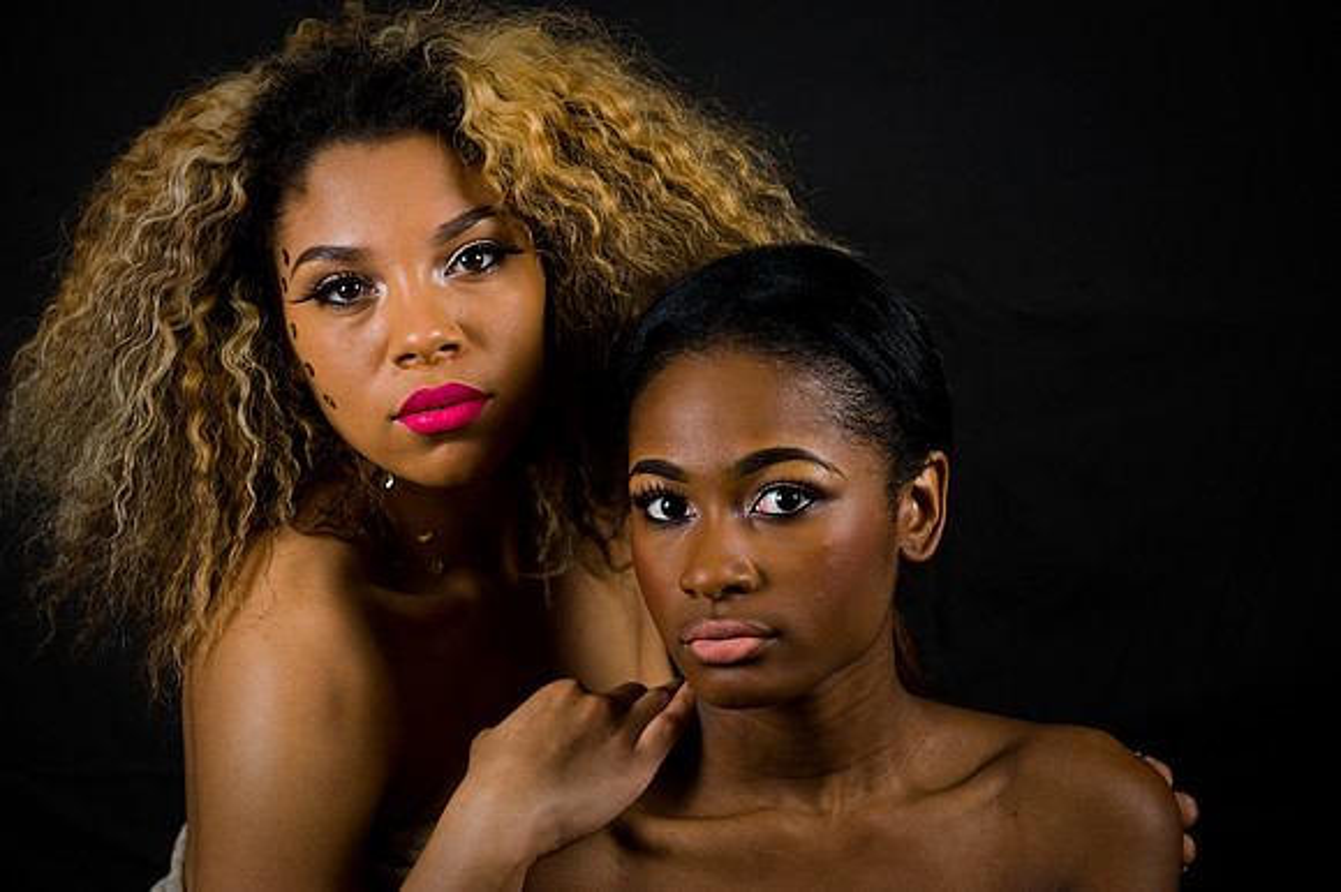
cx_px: 670
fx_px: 5026
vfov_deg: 10.1
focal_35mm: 135
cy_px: 446
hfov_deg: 15.2
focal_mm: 135
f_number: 5.6
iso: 200
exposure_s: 1/125
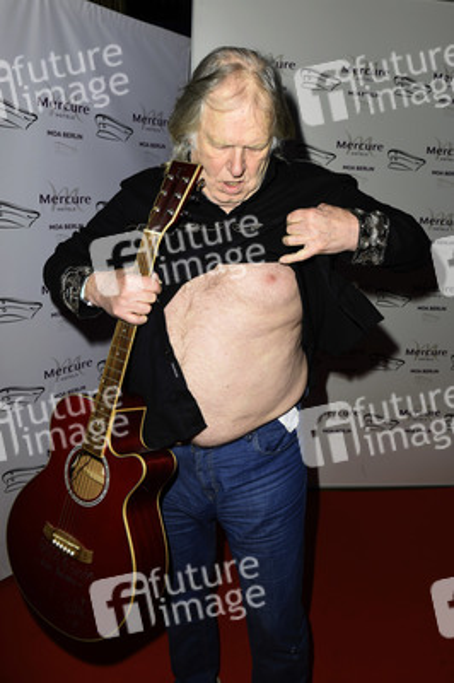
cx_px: 227
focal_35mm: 26
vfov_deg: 69.4
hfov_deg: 49.5
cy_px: 342
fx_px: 493
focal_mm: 26
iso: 640
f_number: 5.6
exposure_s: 1/125
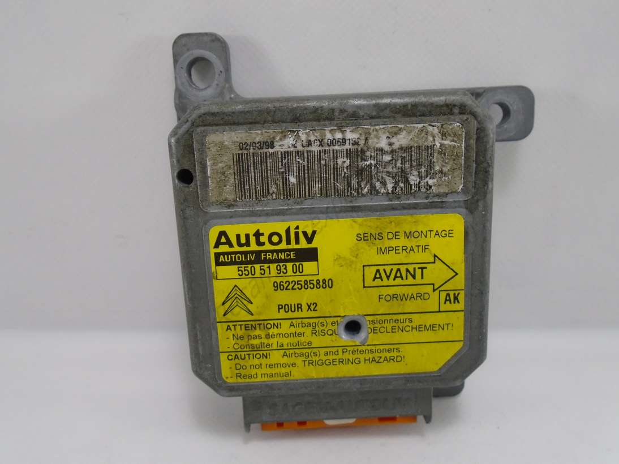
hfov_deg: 67.3
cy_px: 232
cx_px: 310
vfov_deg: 53.0
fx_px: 465
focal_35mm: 26
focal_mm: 4.6
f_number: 3.2
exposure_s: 1/30
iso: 160
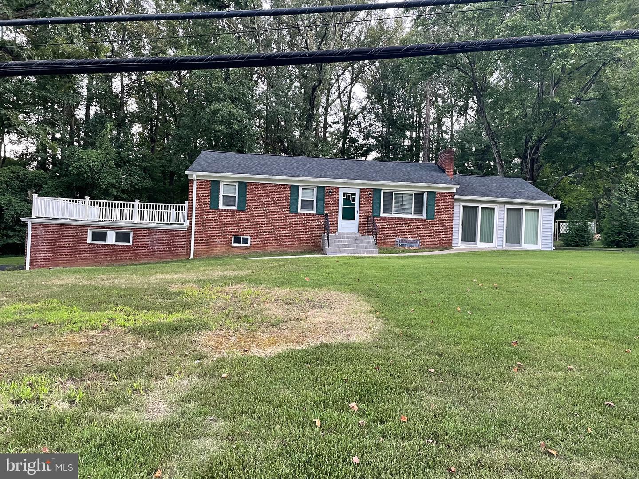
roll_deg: -2.1
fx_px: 480
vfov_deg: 53.1
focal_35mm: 26
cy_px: 240
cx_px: 320
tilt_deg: -0.2
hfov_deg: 67.3
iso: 250
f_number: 1.6
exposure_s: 1/60
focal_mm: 4.2
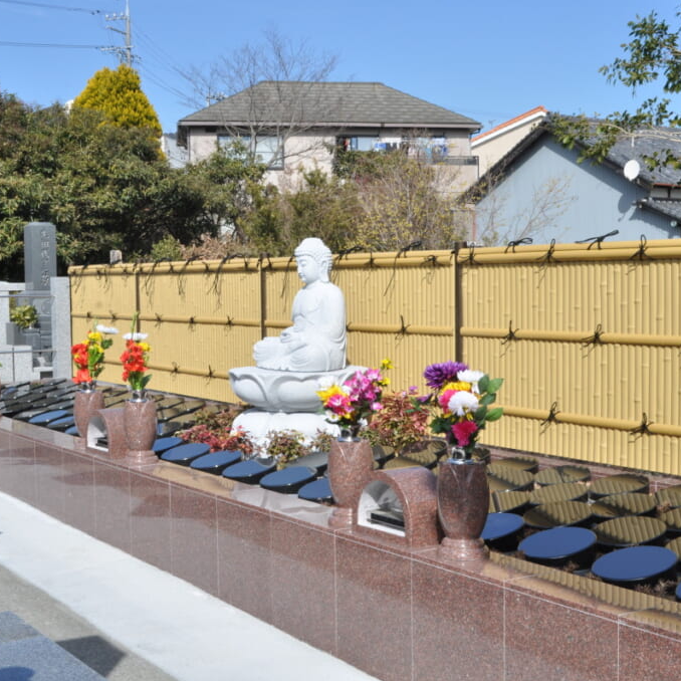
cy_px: 340
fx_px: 1113
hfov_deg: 34.0
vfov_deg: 34.0
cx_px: 338
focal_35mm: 50
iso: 200
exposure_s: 1/80
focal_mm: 26
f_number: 16
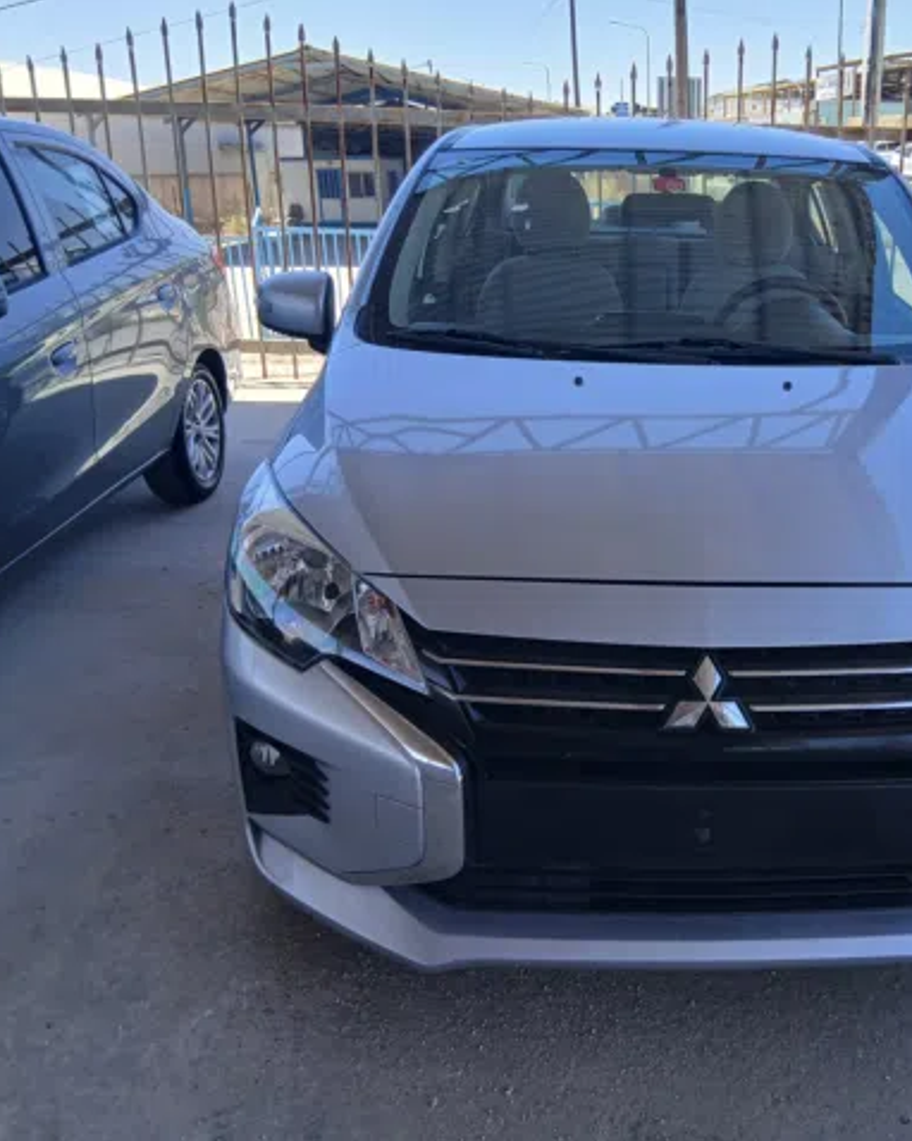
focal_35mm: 34
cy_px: 570
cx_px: 676
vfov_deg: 52.9
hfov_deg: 42.1
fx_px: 1148
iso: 20
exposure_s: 1/155
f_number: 1.8
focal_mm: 3.98
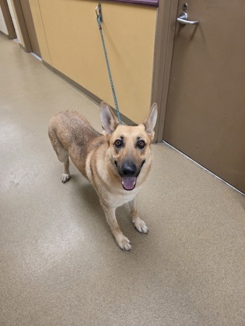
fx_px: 217
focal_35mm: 23
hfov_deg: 58.9
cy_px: 163
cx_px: 122
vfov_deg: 73.9
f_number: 1.7
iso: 640
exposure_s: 1/120
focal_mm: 6.3
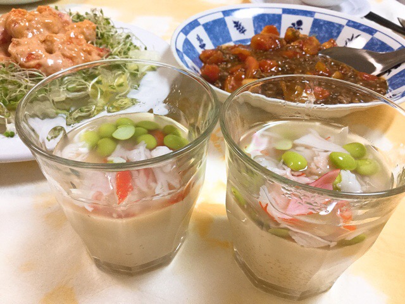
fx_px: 363
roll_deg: -5.7
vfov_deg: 45.4
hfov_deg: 58.4
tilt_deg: -39.6
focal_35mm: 31
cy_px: 152
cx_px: 202
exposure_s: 1/30
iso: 100
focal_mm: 3.3
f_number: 2.4
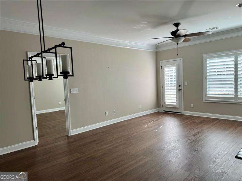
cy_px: 90
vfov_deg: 56.8
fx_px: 168
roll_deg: +2.3
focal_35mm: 24
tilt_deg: -3.8
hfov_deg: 71.6
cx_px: 121
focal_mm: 6.86
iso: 64
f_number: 1.78
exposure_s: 1/199
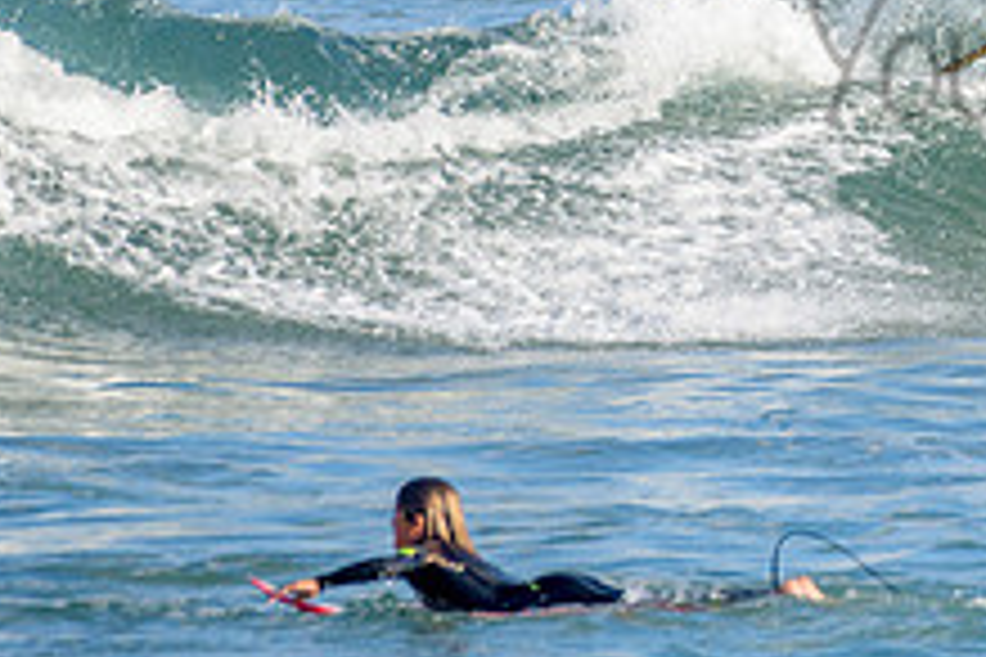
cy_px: 16
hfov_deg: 1.3
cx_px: 1270
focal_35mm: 1623
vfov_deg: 0.8
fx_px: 44449
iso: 200
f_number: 5.6
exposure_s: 1/1250
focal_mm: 500
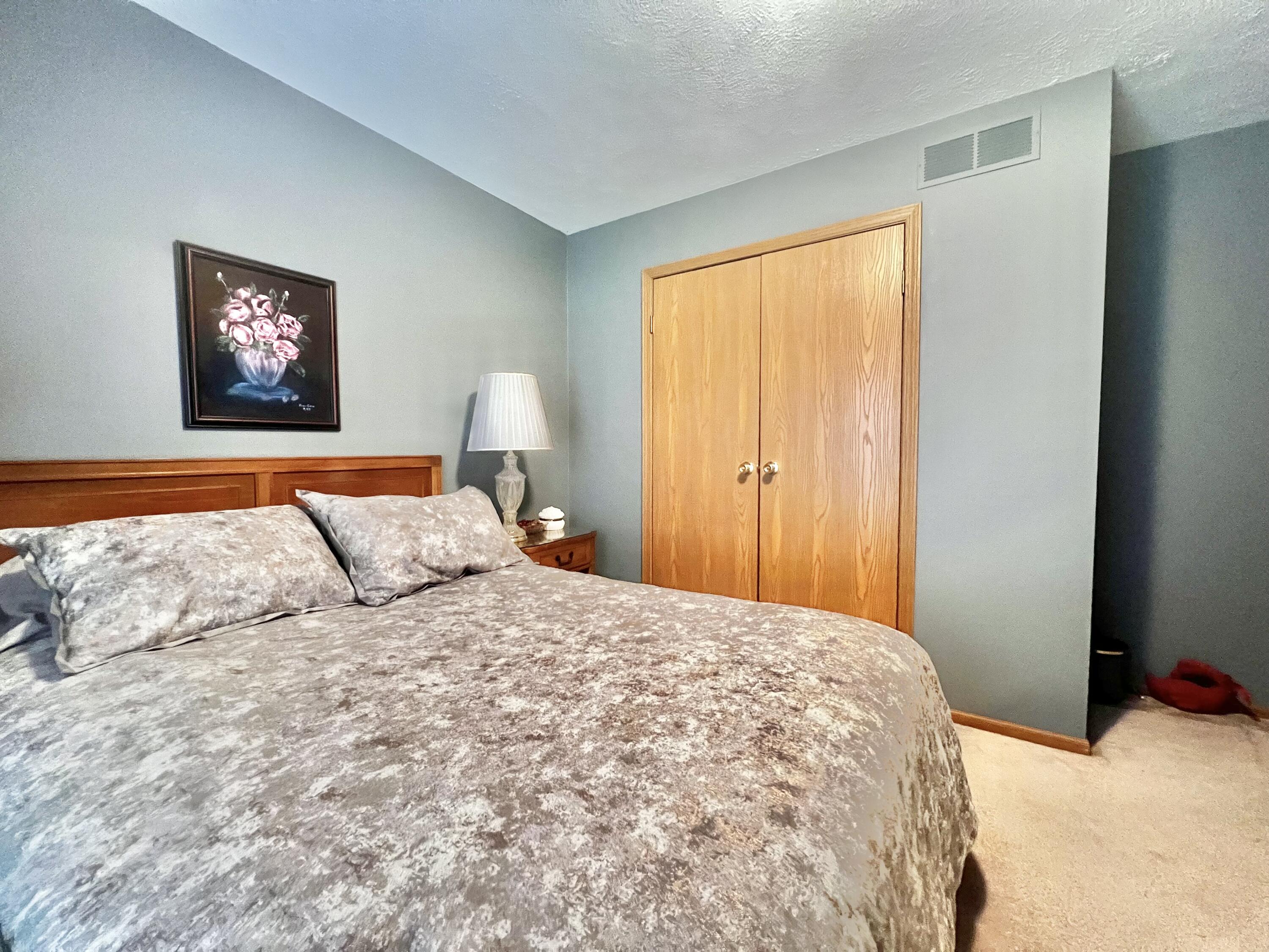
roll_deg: +0.7
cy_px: 476
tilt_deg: -3.2
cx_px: 634
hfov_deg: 106.2
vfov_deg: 89.9
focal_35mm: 13
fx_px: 477
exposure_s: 1/60
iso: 1000
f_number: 1.8
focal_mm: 1.57
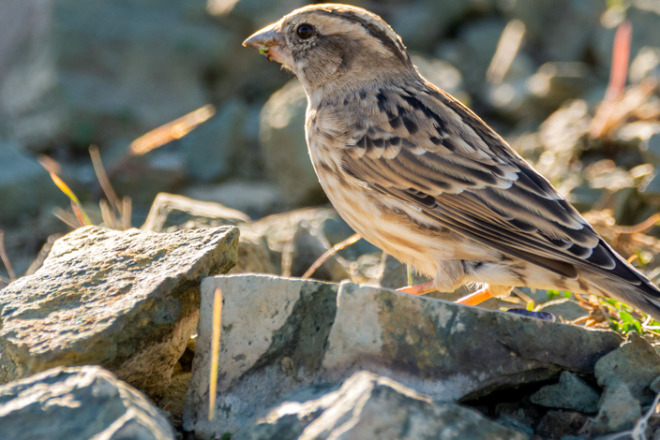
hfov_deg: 1.8
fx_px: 20504
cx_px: 336
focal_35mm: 1118
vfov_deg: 1.2
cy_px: 193
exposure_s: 1/500
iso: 640
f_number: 7.1
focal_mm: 500
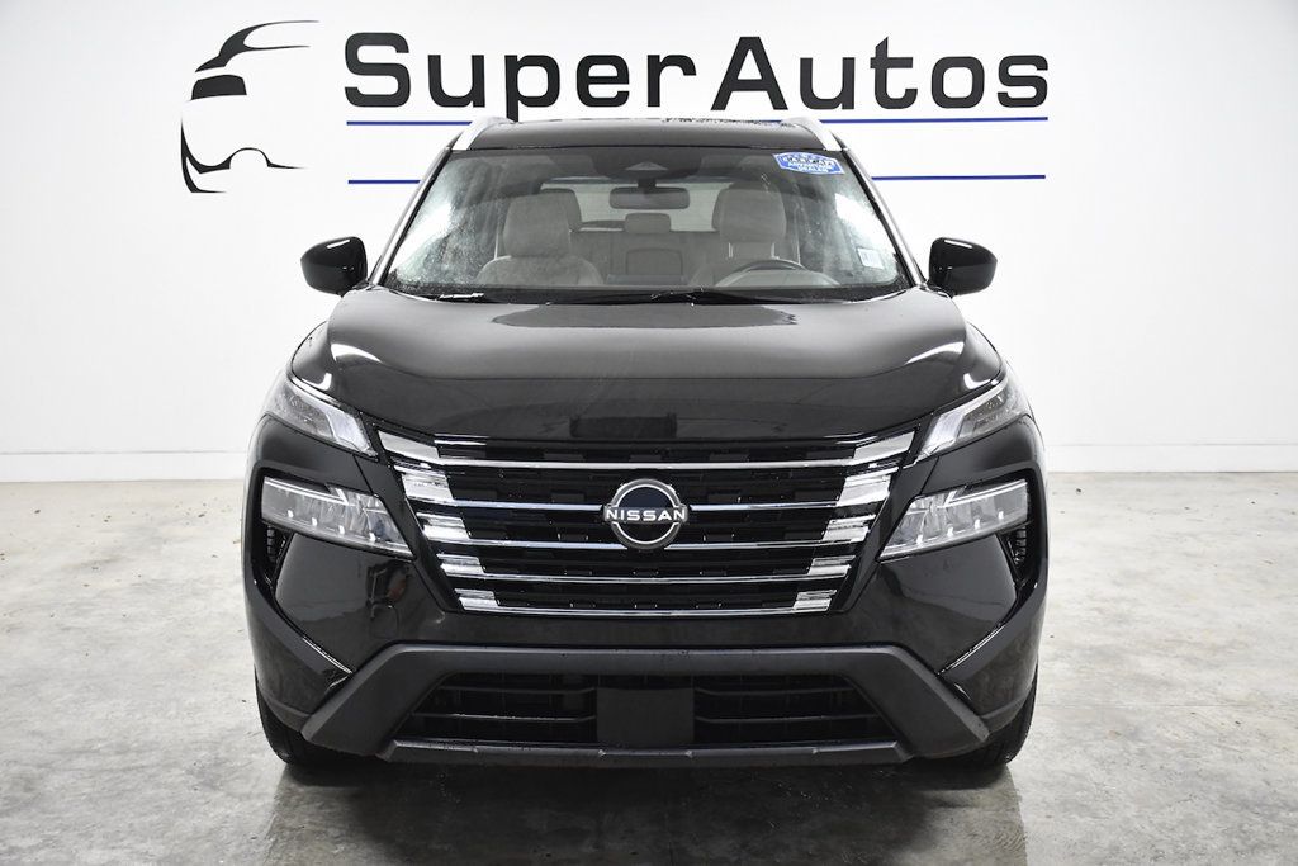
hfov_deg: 48.5
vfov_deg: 33.4
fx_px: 1442
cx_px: 649
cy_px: 433
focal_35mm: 40
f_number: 4.5
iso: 2500
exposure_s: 1/320
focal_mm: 27
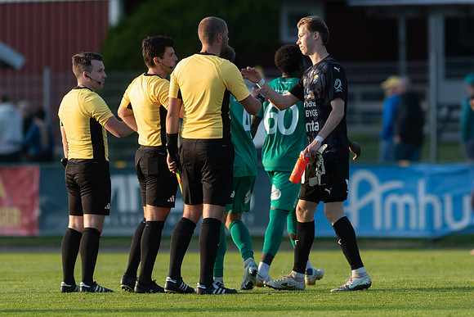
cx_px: 237
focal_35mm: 600
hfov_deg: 3.4
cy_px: 158
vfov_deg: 2.3
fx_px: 7901
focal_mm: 300
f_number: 3.2
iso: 640
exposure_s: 1/1600
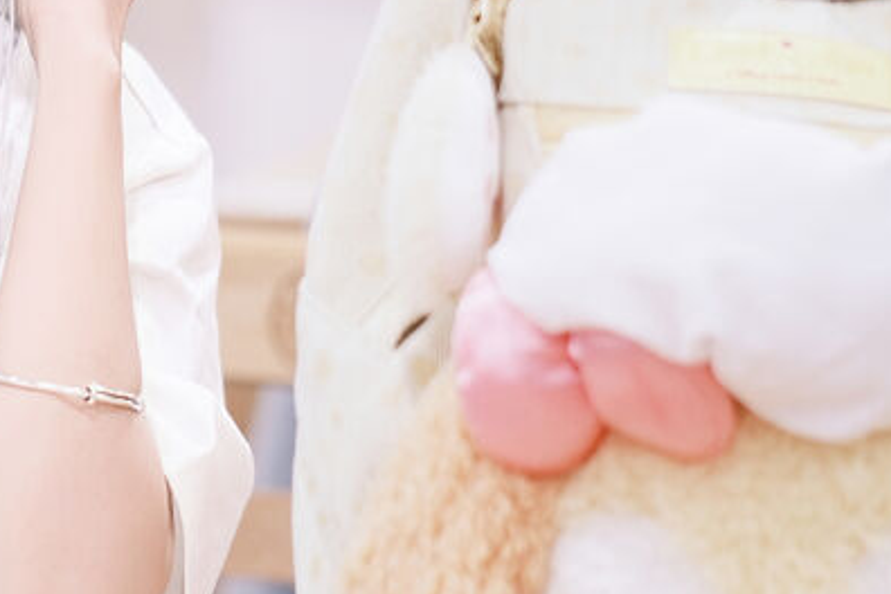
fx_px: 5618
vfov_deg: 6.0
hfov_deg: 9.0
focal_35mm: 227
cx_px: 2
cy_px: 115
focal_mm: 50
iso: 500
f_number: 1.4
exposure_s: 1/150
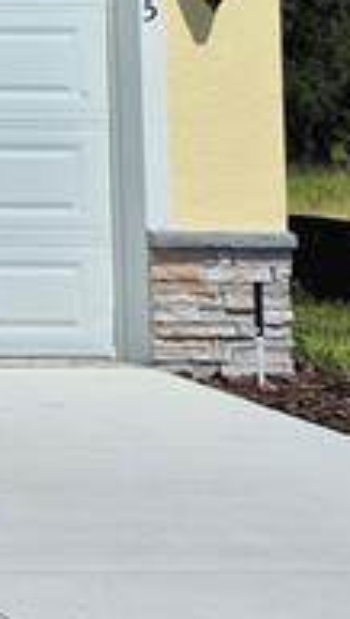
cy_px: -42
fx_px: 2188
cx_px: -1015
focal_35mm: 133
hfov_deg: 7.1
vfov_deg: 15.7
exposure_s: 1/4656
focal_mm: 5.4
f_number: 1.8
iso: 25
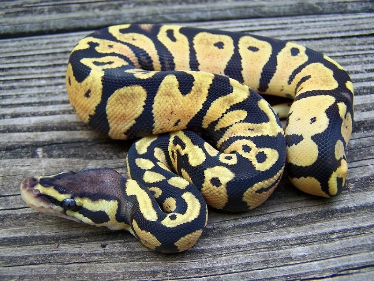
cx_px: 187
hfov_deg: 49.0
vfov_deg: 37.7
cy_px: 140
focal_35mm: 38
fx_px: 411
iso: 80
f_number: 2.8
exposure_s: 1/40
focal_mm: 6.3
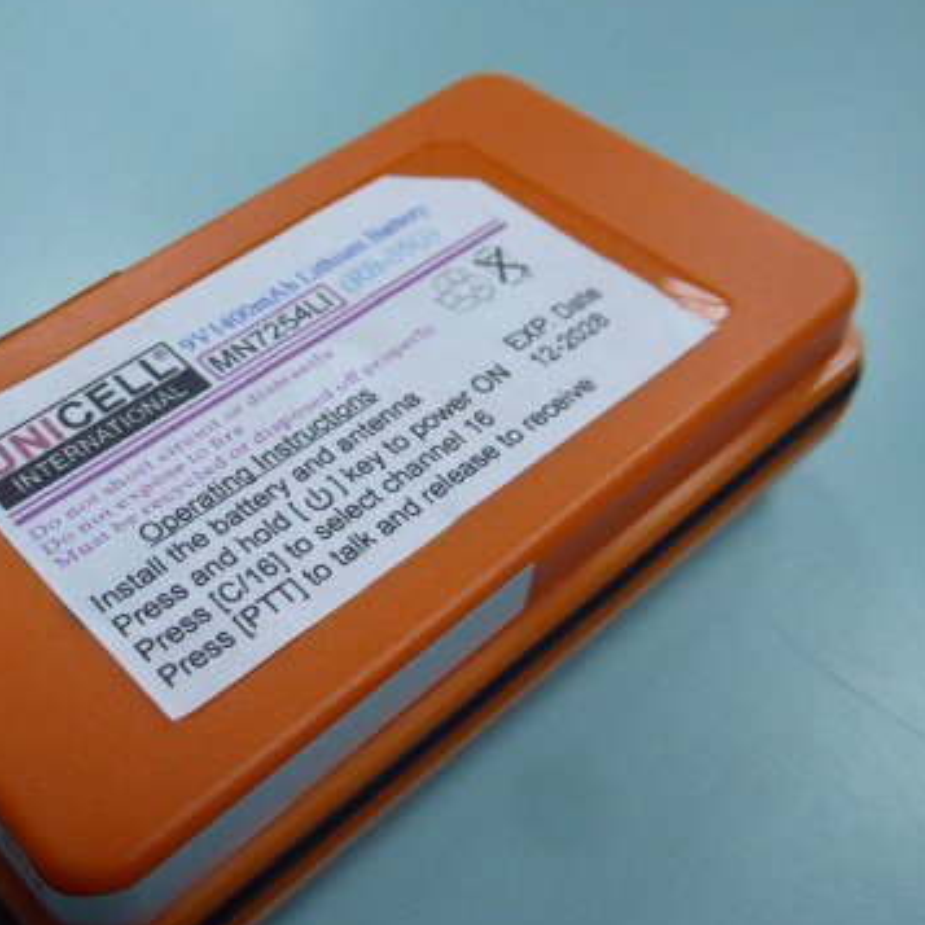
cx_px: 192
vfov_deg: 43.5
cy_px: 588
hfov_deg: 42.0
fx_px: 1149
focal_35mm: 38
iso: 320
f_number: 3.3
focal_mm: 4.3
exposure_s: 1/60
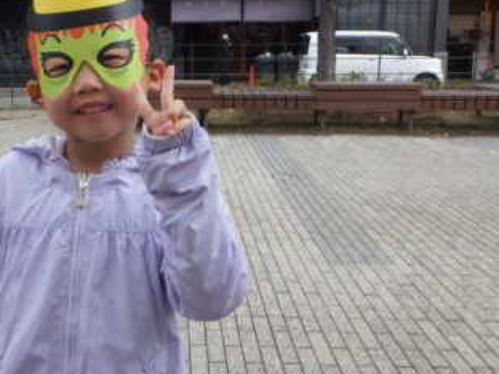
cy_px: 164
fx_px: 735
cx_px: 113
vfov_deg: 28.5
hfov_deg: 36.4
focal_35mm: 51
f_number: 4.2
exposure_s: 1/200
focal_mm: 5
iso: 125
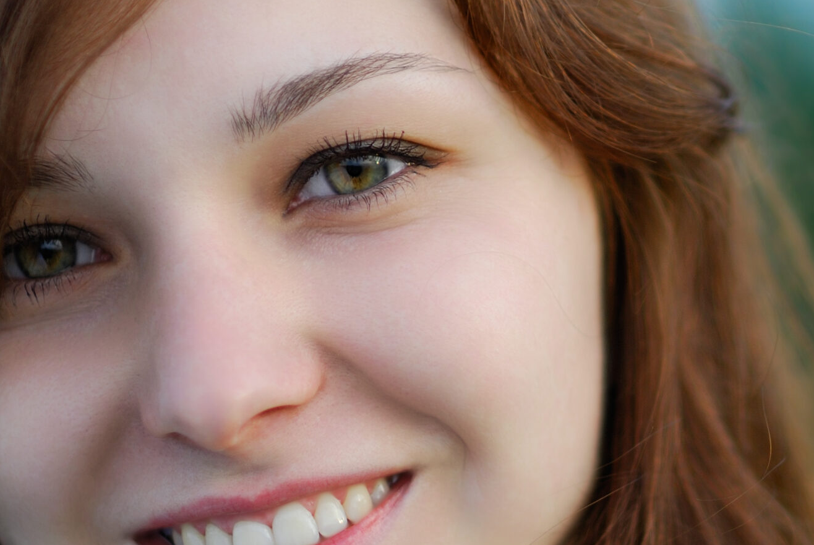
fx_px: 5614
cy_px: 340
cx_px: 633
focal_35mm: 248
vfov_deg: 5.6
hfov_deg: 8.3
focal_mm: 85
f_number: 1.4
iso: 100
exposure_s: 1/640
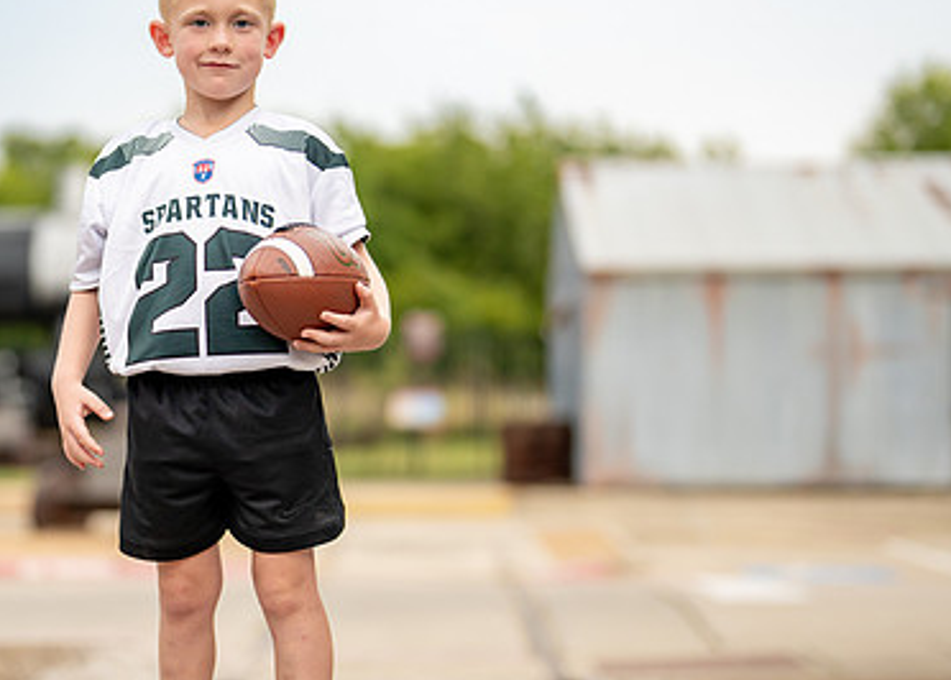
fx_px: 2648
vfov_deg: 14.6
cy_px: 314
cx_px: 230
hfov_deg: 20.2
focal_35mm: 98
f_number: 1.2
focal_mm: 50
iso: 320
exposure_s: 1/1600
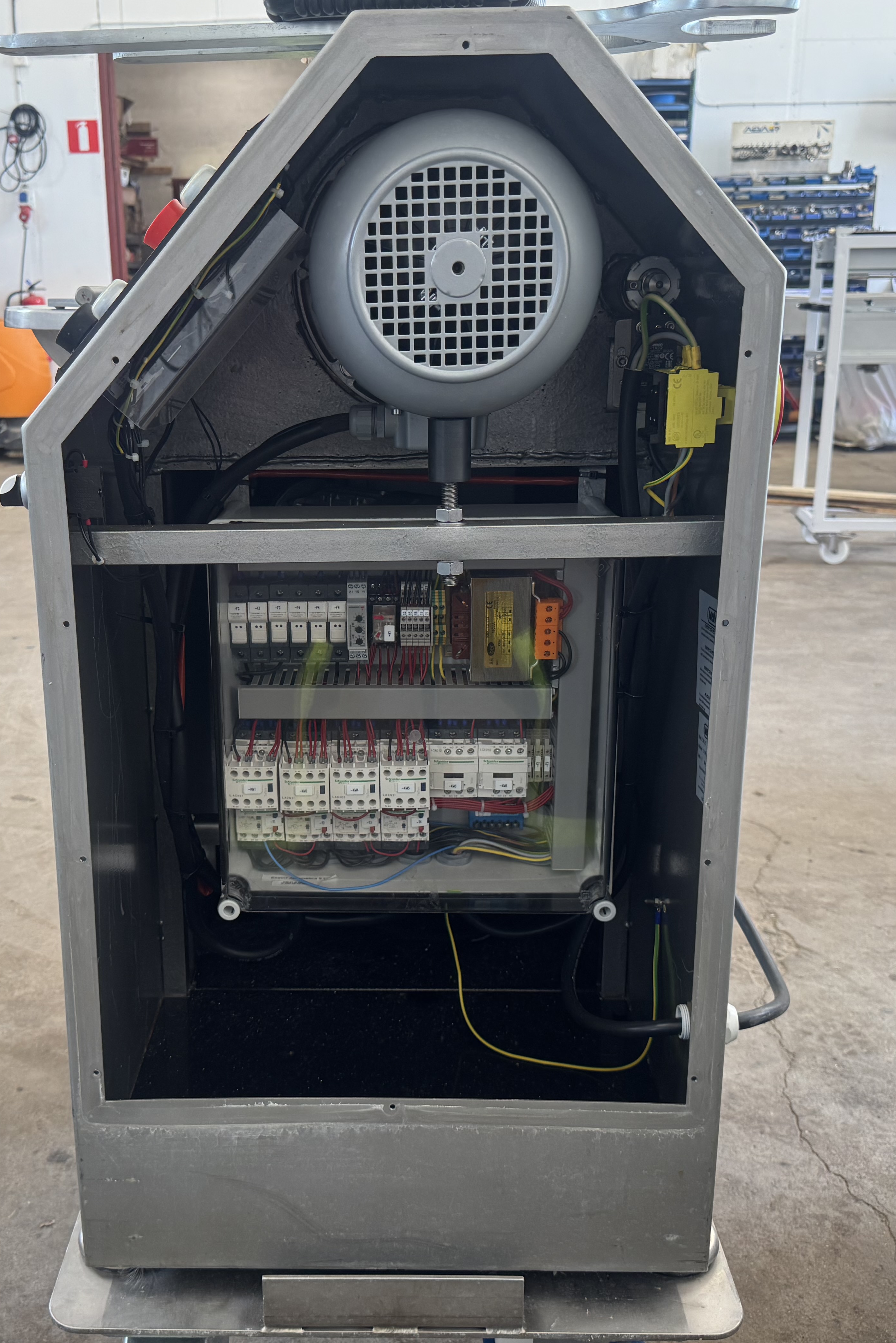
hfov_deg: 38.7
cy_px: 662
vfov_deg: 55.8
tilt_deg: -16.1
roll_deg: +0.5
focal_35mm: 34
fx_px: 1269
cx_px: 353
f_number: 1.78
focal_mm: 6.76
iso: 125
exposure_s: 1/100
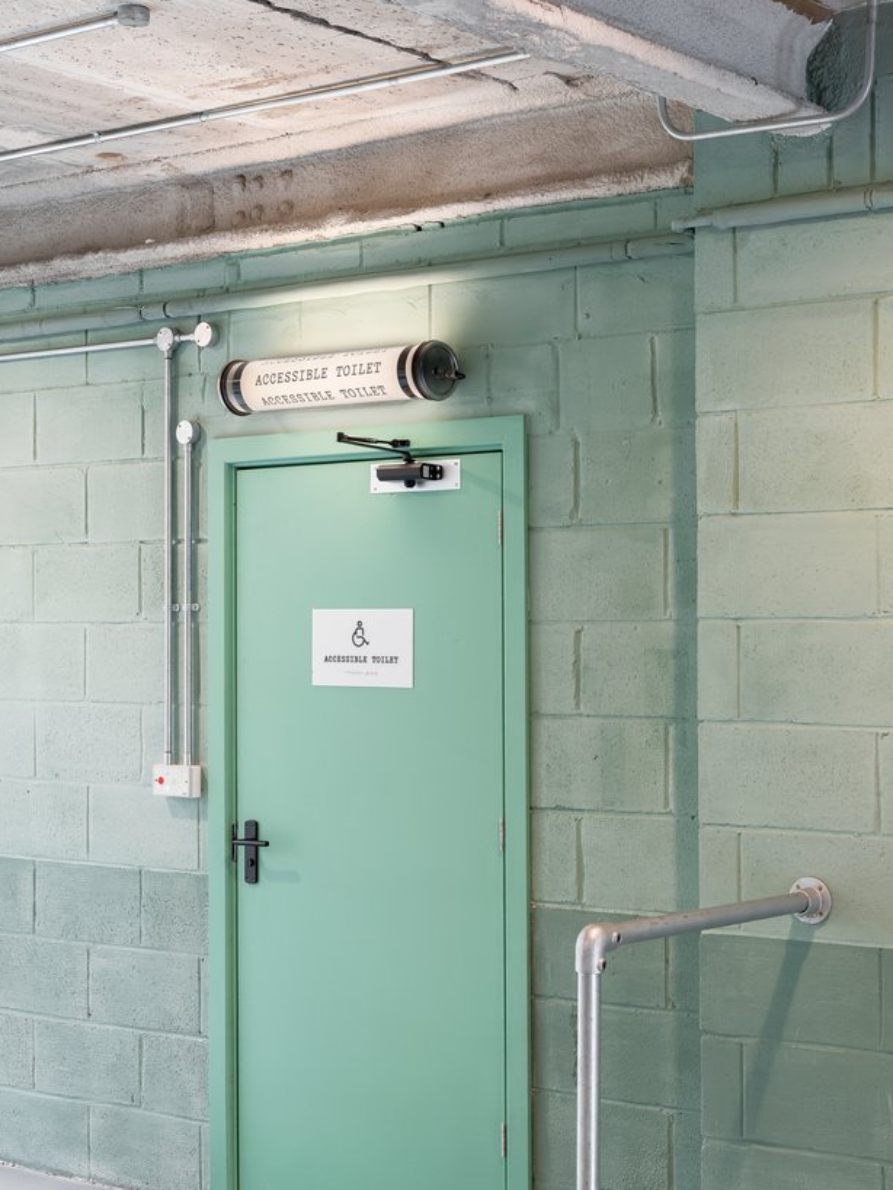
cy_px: 677
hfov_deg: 23.6
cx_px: 572
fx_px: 2131
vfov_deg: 31.1
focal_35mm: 62
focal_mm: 44
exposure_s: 1/1.25
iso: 160
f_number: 10
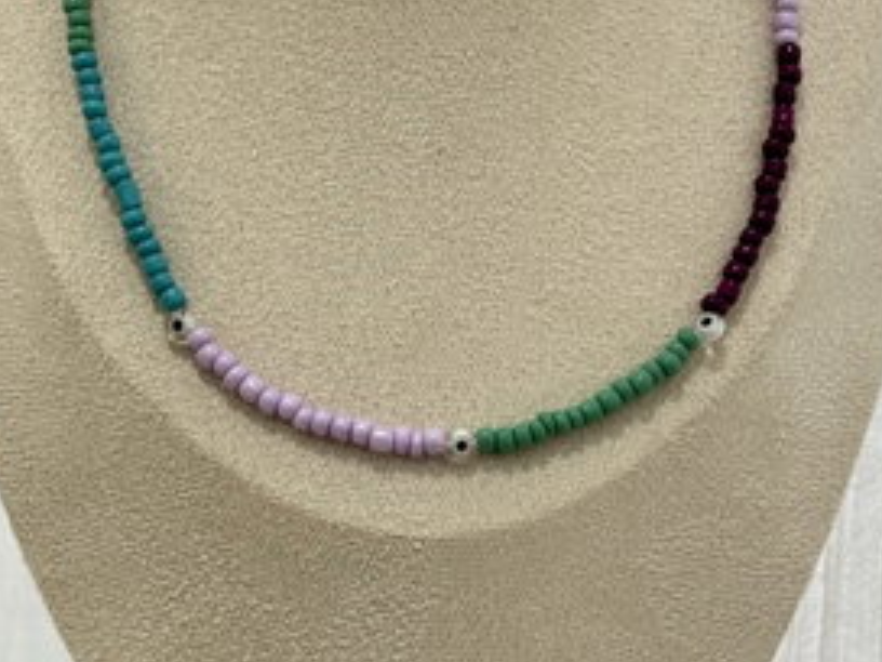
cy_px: 281
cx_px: 509
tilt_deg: -17.5
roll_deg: -0.2
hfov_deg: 20.8
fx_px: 2395
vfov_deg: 15.7
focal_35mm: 94
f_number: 1.78
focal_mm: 6.76
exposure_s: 1/50
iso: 64
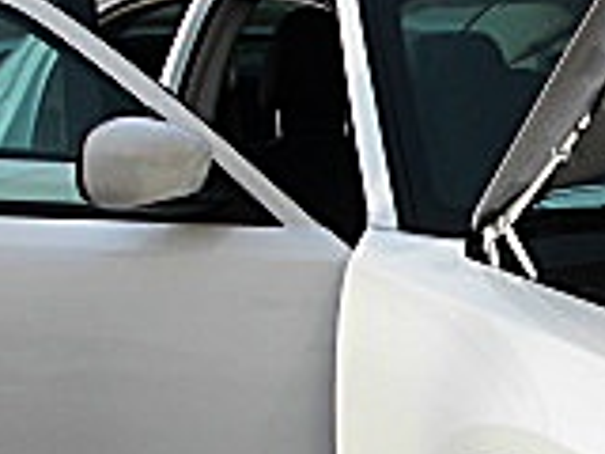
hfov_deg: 13.3
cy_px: 352
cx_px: 752
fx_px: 2517
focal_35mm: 144
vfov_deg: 10.3
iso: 50
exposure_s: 1/320
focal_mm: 6.3
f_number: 2.8
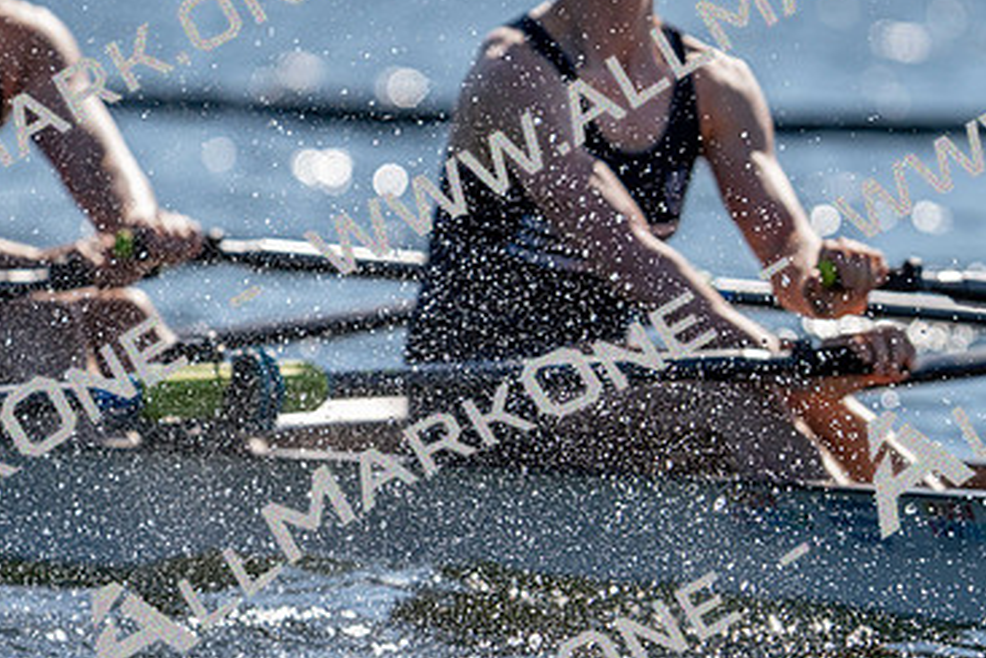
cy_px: 283
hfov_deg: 3.6
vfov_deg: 2.4
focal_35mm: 572
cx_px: 637
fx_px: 15672
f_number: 6.3
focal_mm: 362
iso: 160
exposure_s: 1/1600
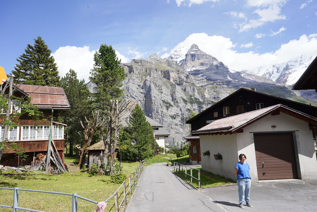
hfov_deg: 73.7
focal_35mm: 24
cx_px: 158
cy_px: 106
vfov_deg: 53.1
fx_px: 211
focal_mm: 24
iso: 100
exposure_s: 1/100
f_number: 13
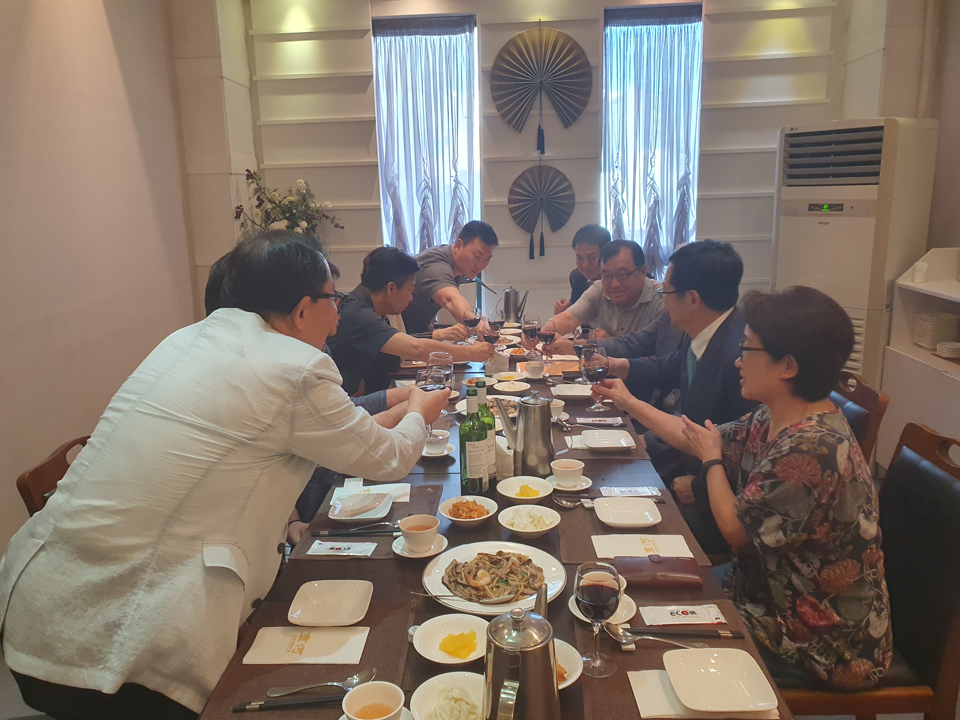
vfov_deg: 53.1
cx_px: 480
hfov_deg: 67.3
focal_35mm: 26
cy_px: 360
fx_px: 721
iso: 250
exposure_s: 1/60
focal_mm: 4.32
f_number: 2.4
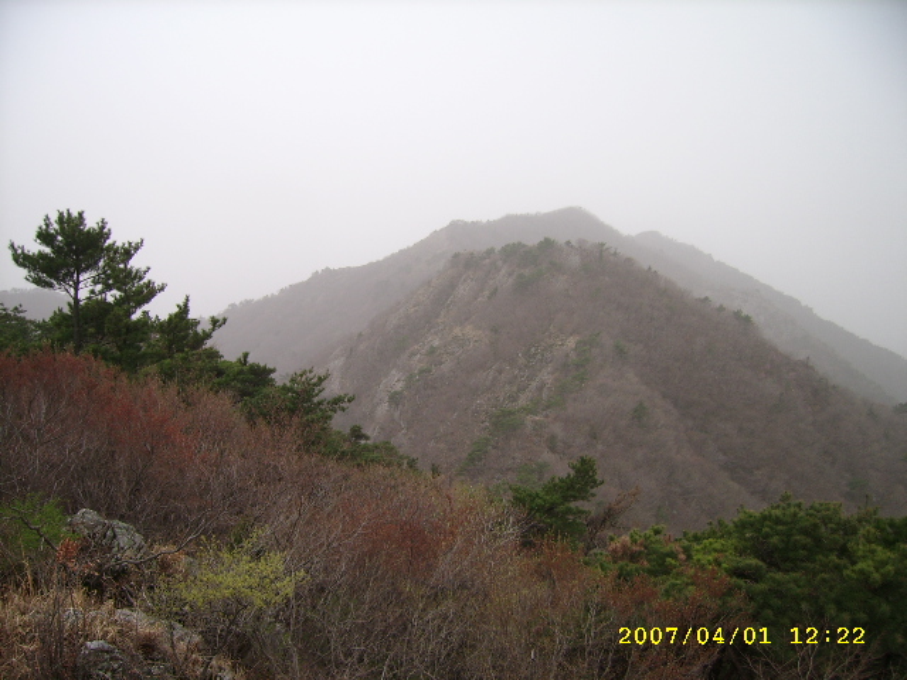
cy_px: 340
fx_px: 917
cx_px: 454
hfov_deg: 52.6
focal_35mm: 35
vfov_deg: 40.7
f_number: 2.8
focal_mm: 5.95
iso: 50
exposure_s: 1/272
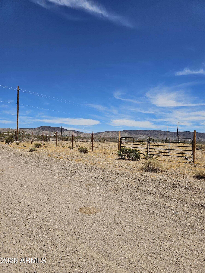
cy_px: 136
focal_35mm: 23
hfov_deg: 58.9
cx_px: 102
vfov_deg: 73.9
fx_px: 182
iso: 10
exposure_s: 1/1804
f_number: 1.7
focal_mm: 6.3
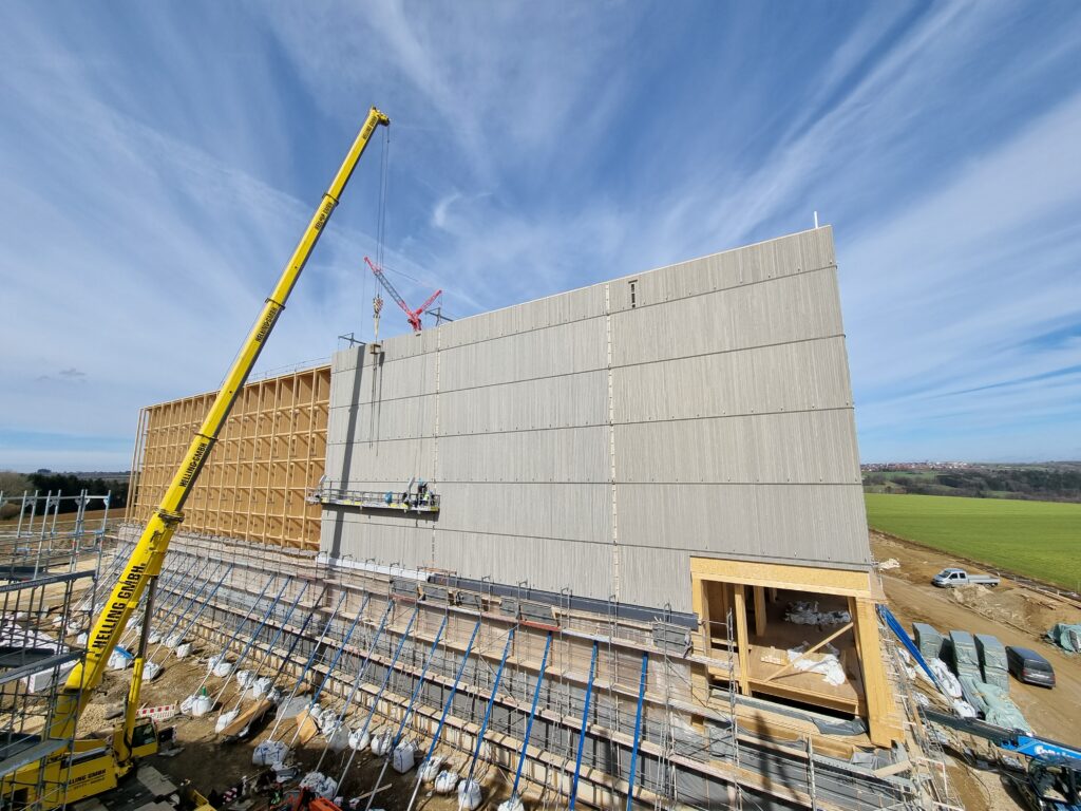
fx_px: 406
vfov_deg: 89.9
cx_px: 540
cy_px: 406
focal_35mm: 13
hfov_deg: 106.2
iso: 50
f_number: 2.2
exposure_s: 1/2560
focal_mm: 2.2
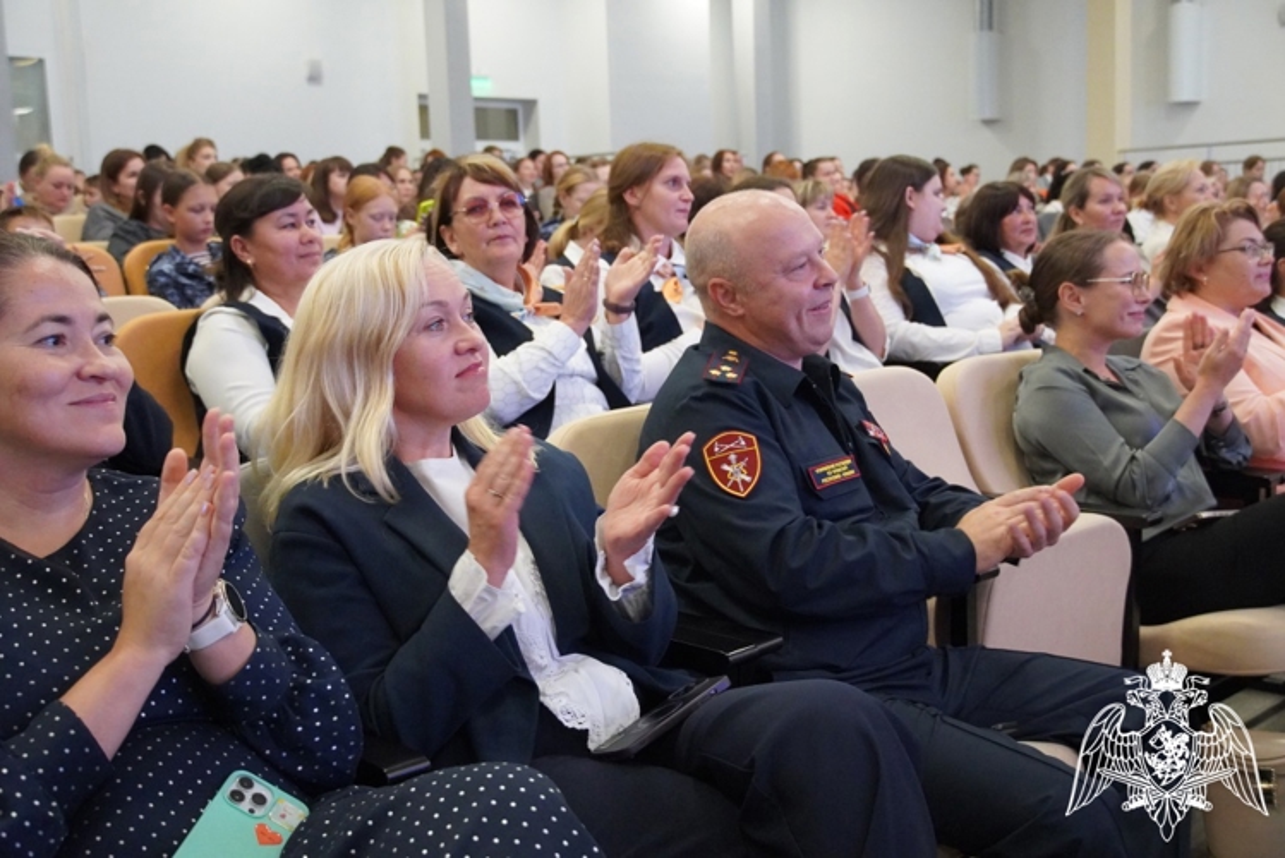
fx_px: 1553
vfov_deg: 30.9
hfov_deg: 44.9
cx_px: 642
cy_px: 429
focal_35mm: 44
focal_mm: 29
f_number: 4.5
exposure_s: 1/160
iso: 6400
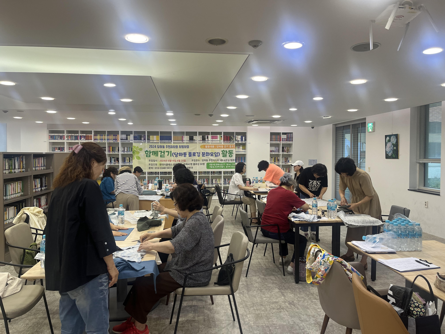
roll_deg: +0.2
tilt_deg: -2.6
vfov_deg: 53.1
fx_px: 334
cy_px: 167
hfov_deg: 67.3
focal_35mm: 26
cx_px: 222
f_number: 1.6
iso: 100
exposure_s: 1/120
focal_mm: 5.1
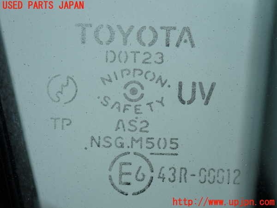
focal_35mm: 94
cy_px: 104
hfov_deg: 20.9
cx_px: 138
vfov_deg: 15.7
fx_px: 752
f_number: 4.7
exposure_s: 1/250
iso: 100
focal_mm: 16.79
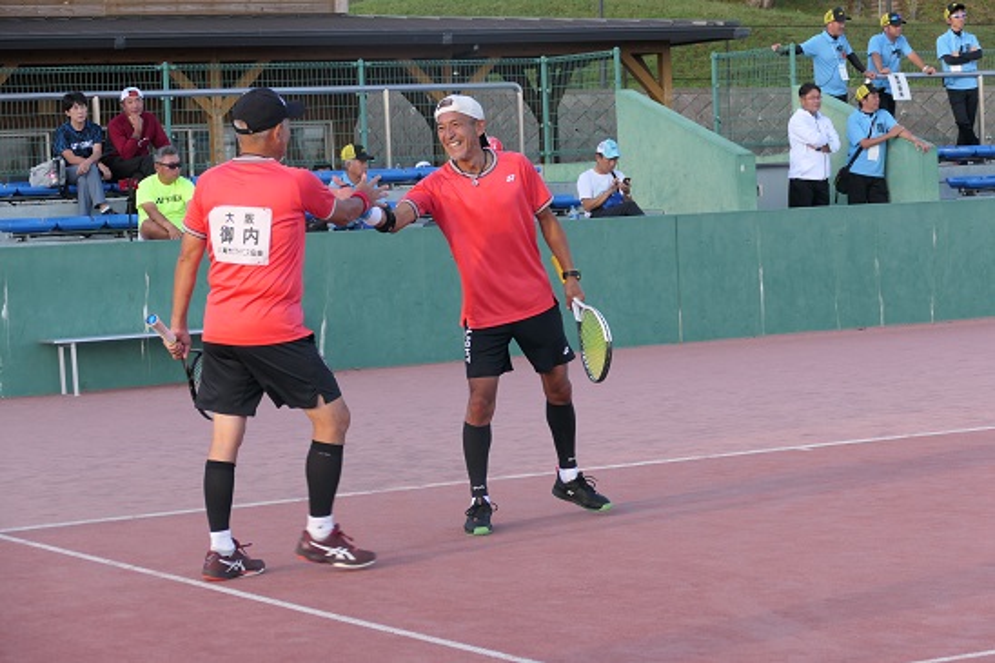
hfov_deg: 18.3
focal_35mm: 112
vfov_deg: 12.2
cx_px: 498
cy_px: 332
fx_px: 3094
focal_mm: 40.84
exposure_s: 1/250
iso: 160
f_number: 3.9
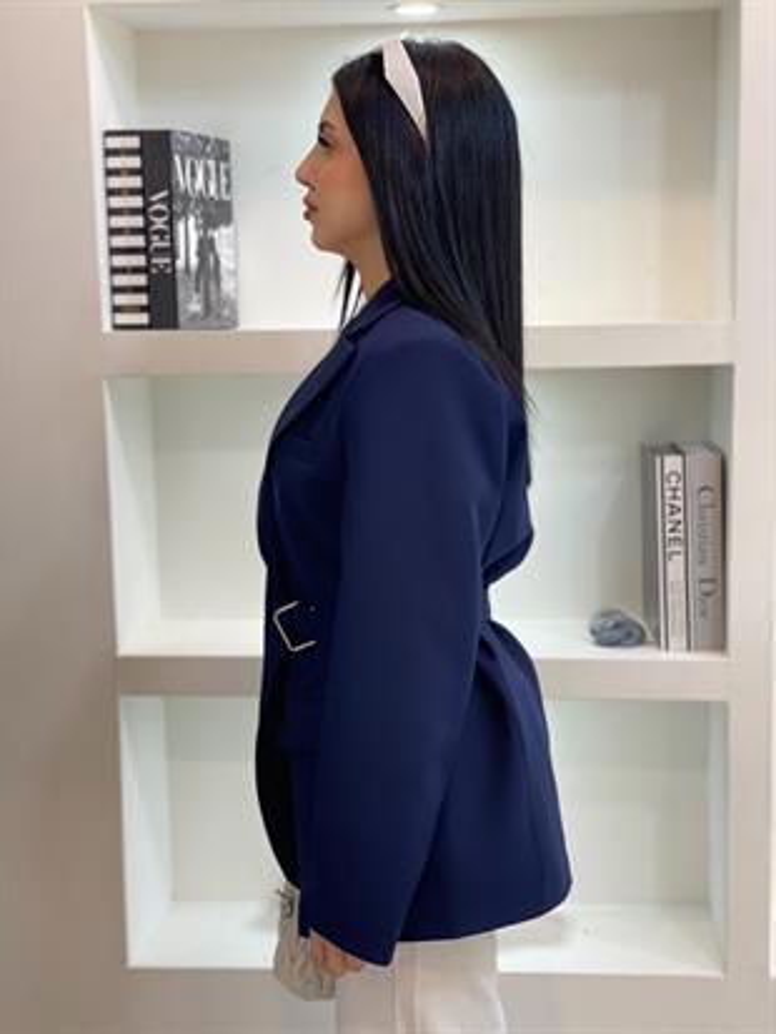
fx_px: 1553
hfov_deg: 28.0
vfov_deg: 36.8
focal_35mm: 52
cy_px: 517
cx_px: 388
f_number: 2
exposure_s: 1/100
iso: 125
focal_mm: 6
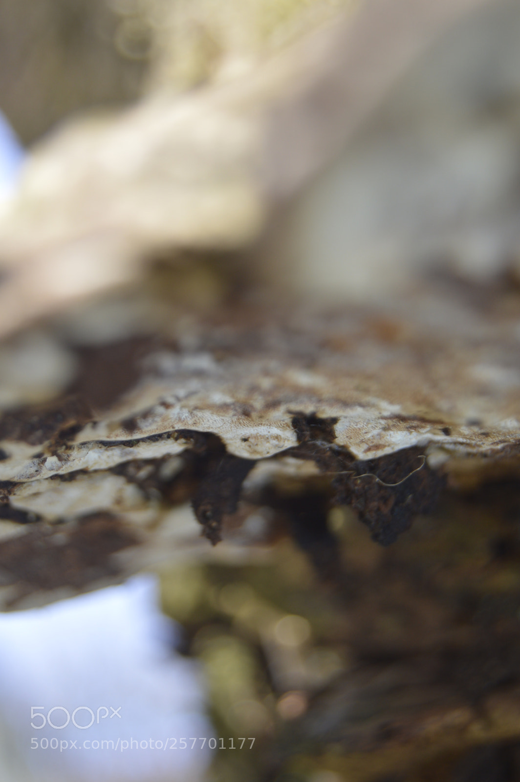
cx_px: 260
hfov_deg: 16.5
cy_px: 391
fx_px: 1790
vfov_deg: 24.6
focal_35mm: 82
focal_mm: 55
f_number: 5.6
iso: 180
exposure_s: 1/125
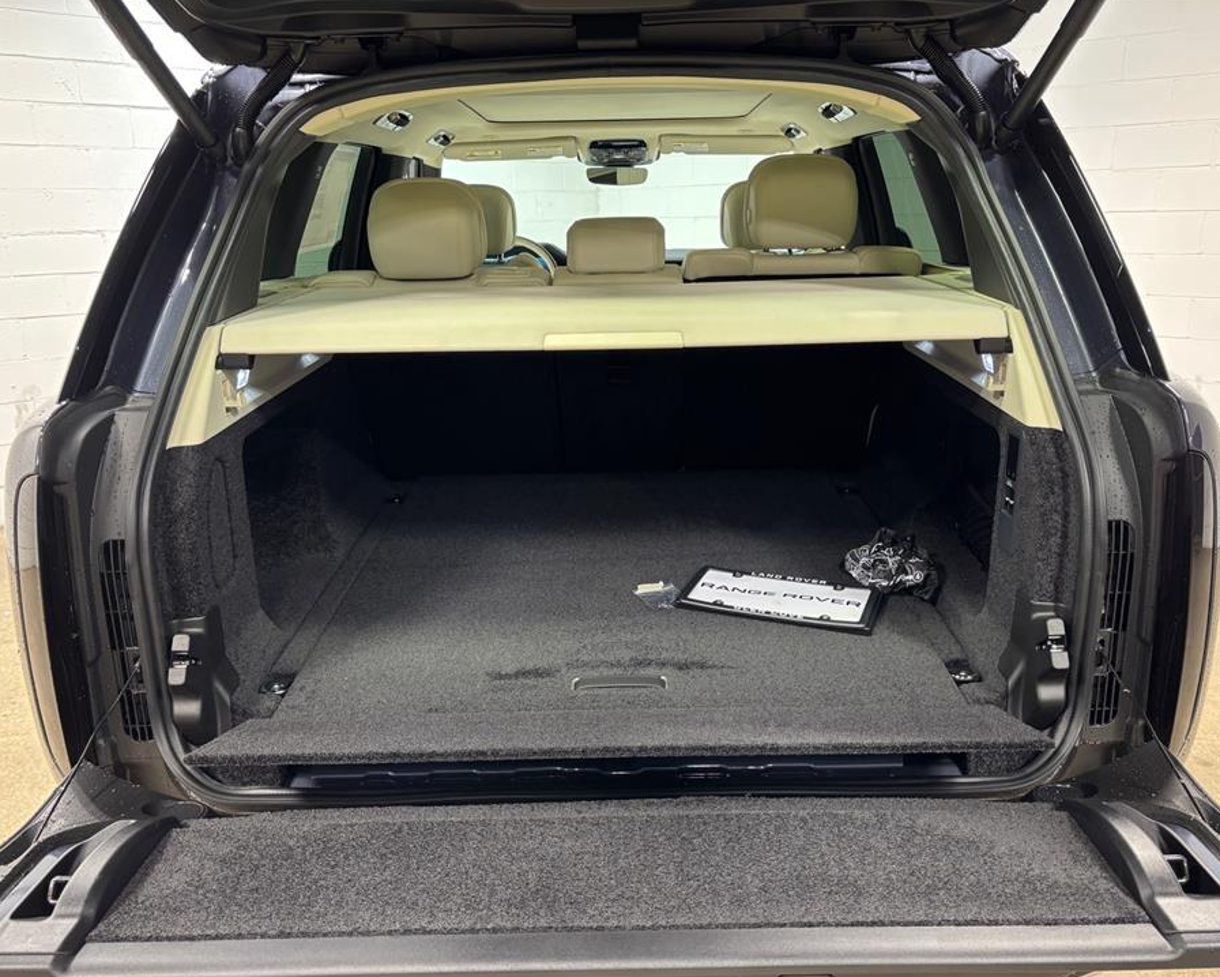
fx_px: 1047
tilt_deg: -17.3
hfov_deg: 60.4
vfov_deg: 50.0
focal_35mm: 29
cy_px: 515
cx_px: 630
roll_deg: +0.9
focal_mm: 5.96
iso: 100
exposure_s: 1/60
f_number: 1.6
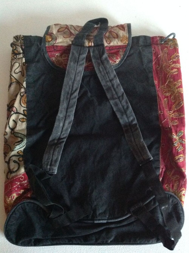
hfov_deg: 40.6
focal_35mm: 35
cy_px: 126
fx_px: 255
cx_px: 94
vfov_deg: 52.7
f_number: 2.4
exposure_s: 1/15
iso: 800
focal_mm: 4.28
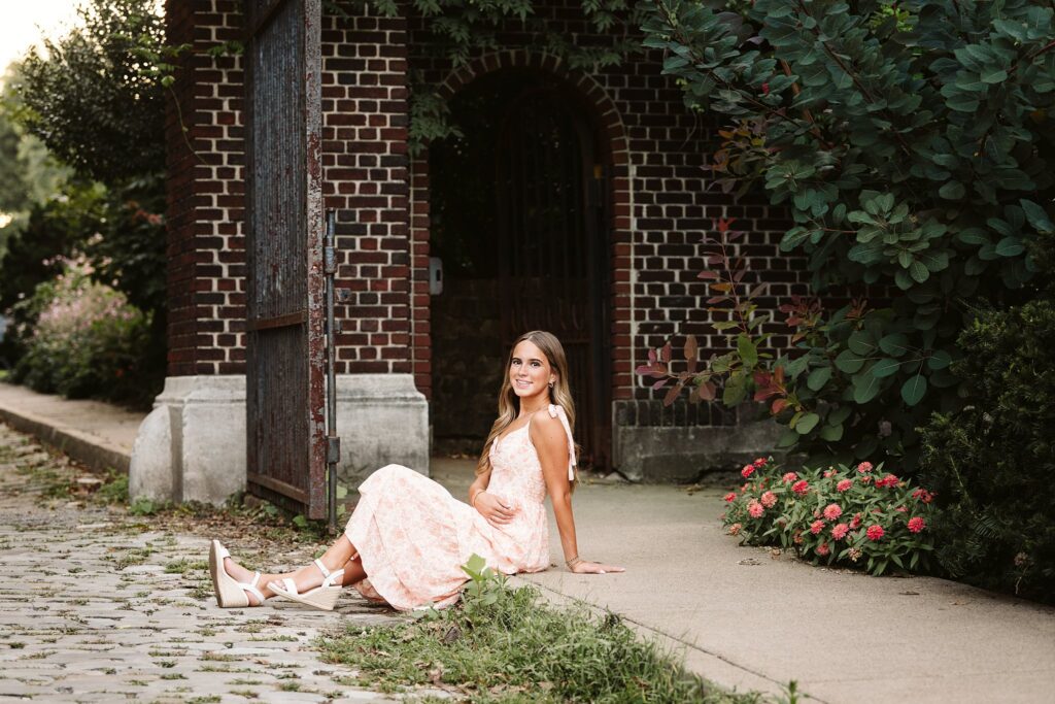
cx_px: 528
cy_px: 352
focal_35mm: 92
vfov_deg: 14.9
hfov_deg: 22.1
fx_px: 2696
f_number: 4
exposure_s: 1/125
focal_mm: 92
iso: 500
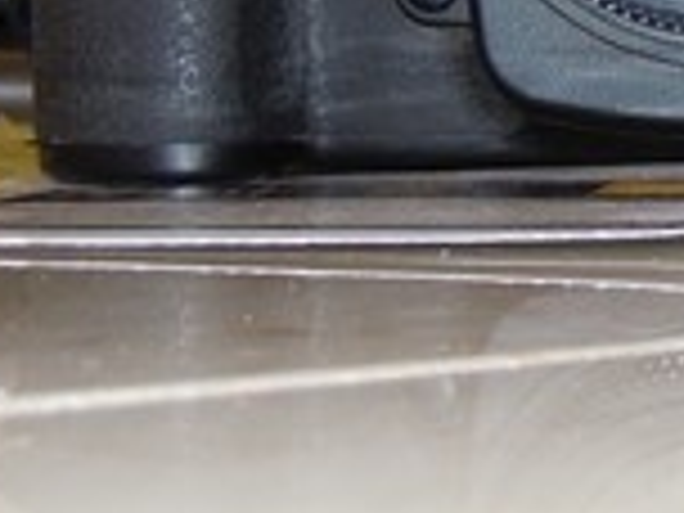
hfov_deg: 10.2
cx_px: 940
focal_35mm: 189
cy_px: -297
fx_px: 3735
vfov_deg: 7.7
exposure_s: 1/30
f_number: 3.8
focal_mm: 8.1
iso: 200
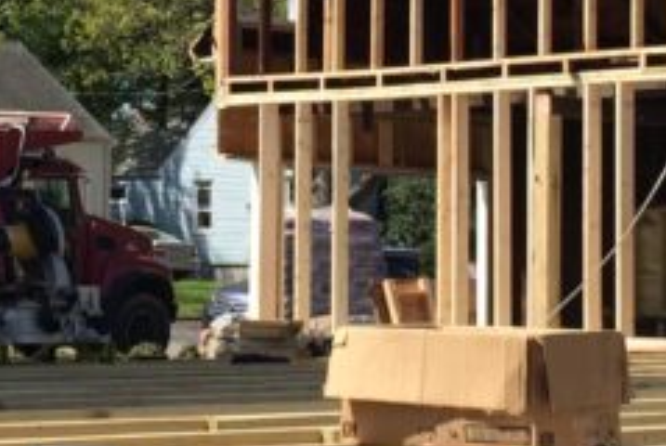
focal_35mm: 129
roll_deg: -1.6
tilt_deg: -1.0
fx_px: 2389
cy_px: 123
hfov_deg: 15.8
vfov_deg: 10.6
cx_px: 242
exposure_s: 1/1236
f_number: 2.2
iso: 32
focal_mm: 4.15
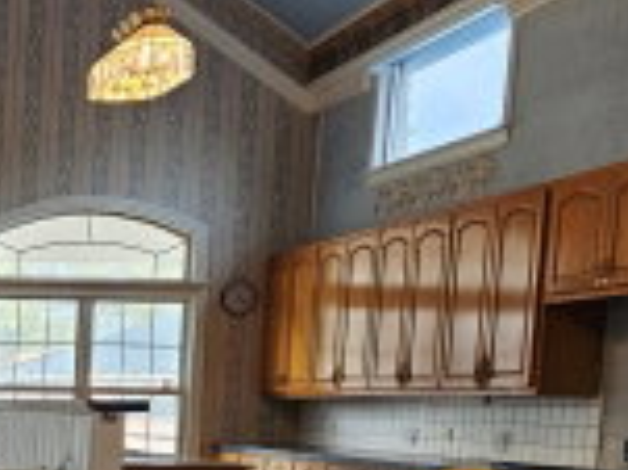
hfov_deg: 21.7
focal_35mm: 78
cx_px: -258
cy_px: 462
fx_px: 1414
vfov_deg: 18.4
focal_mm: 5.4
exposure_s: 1/120
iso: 50
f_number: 1.8
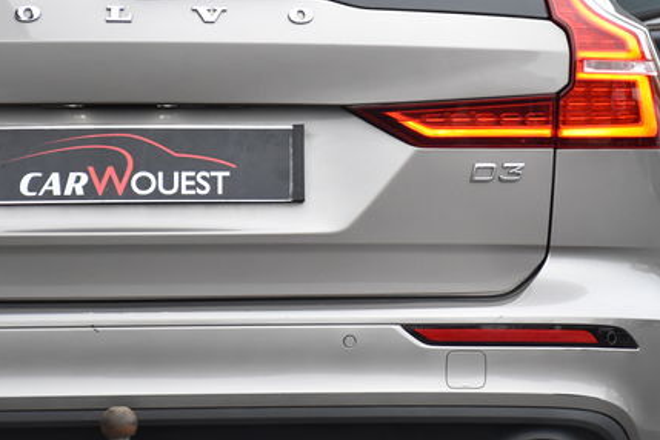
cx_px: 592
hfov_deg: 8.4
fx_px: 4491
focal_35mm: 245
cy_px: 155
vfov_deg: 5.6
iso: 800
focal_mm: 70
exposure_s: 1/160
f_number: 5
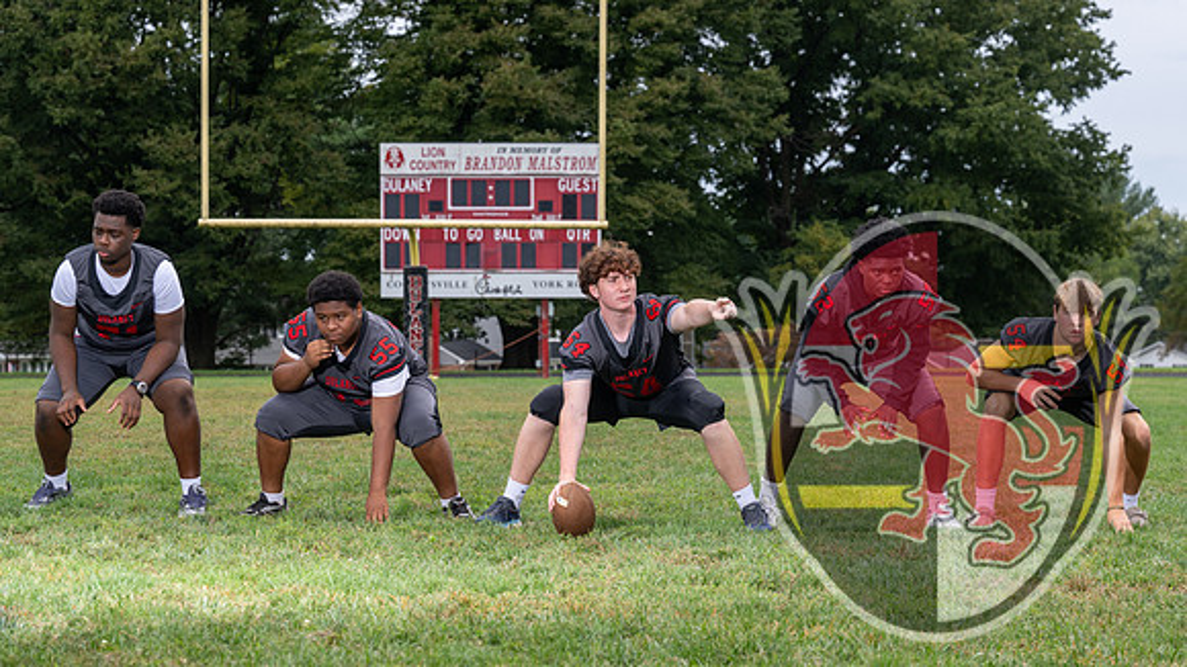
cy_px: 389
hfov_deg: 22.0
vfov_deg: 12.5
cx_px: 679
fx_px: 3050
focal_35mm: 97
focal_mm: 75
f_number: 5.6
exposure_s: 1/250
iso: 80
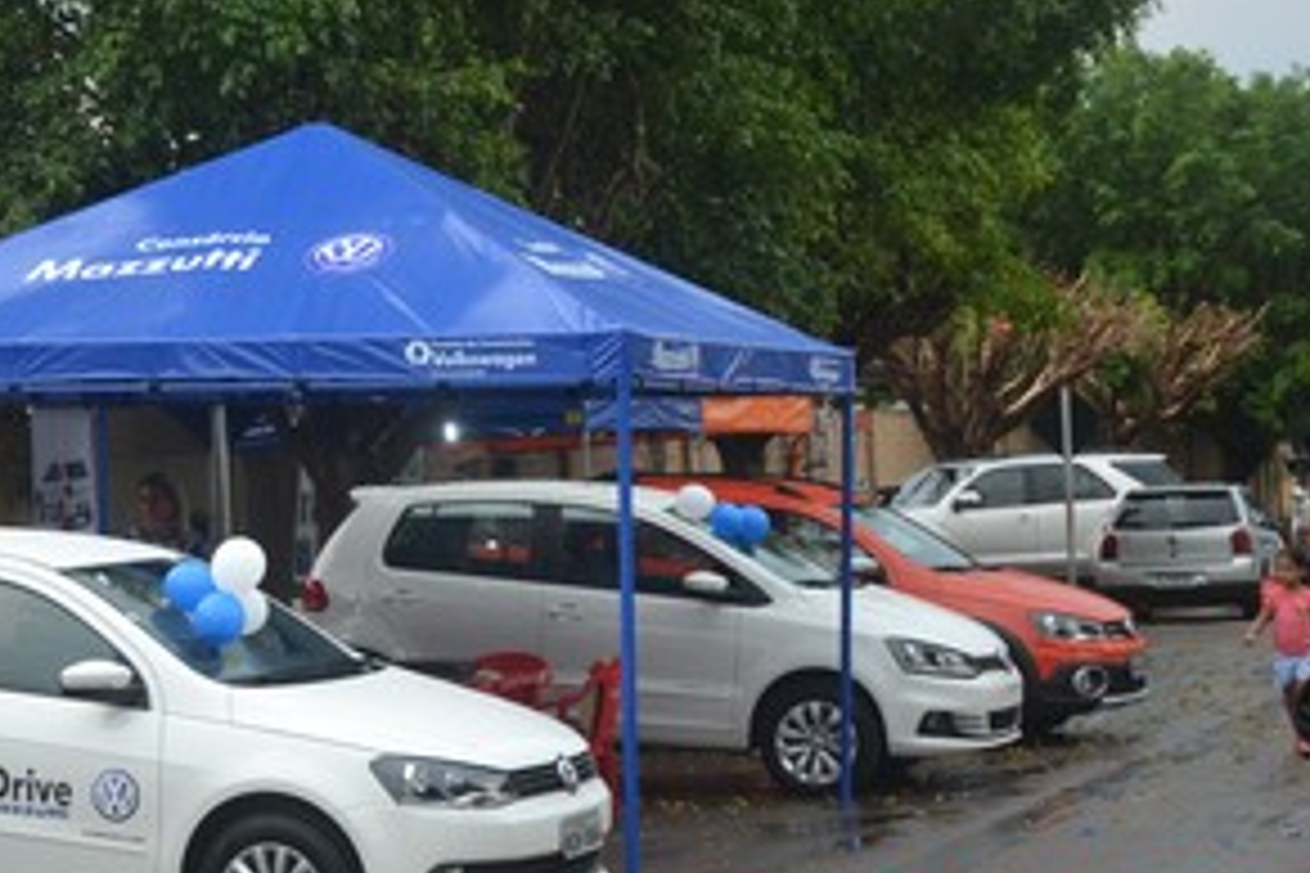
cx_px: 338
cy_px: 504
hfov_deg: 19.9
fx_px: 3711
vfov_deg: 13.4
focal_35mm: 102
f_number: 4.5
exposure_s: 1/60
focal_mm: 44
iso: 720
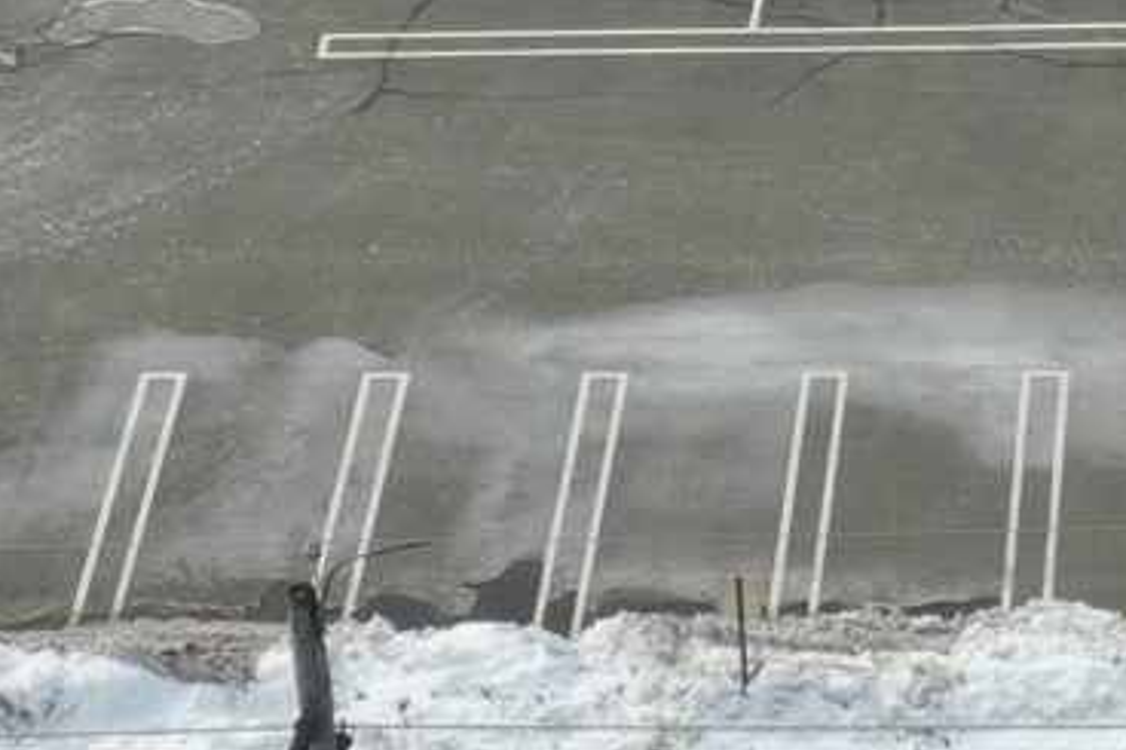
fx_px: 6096
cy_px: -161
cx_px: 1362
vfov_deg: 7.0
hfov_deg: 10.4
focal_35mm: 195
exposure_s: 1/400
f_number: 5.6
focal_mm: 10.26
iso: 100
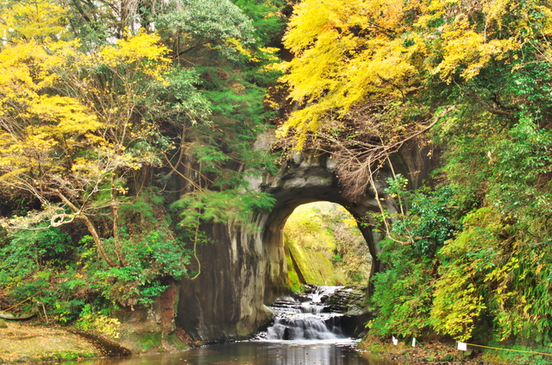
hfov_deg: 42.8
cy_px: 182
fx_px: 703
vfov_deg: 29.1
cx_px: 276
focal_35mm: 46
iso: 100
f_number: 29
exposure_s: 2.5
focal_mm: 30.63
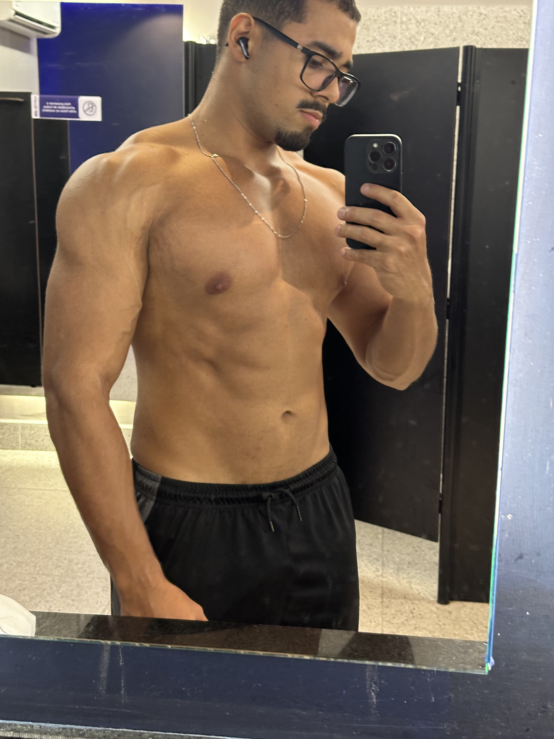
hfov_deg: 30.3
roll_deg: -2.5
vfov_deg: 39.7
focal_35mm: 48
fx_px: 1024
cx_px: 277
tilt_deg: -10.2
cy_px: 370
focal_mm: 6.86
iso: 400
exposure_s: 1/30
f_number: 1.78
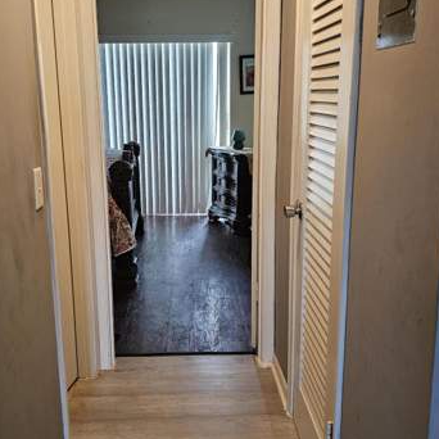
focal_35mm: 38
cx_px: 199
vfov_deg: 43.8
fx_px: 545
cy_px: 239
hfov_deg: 43.8
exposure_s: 1/120
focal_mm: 6.3
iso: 640
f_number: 1.7
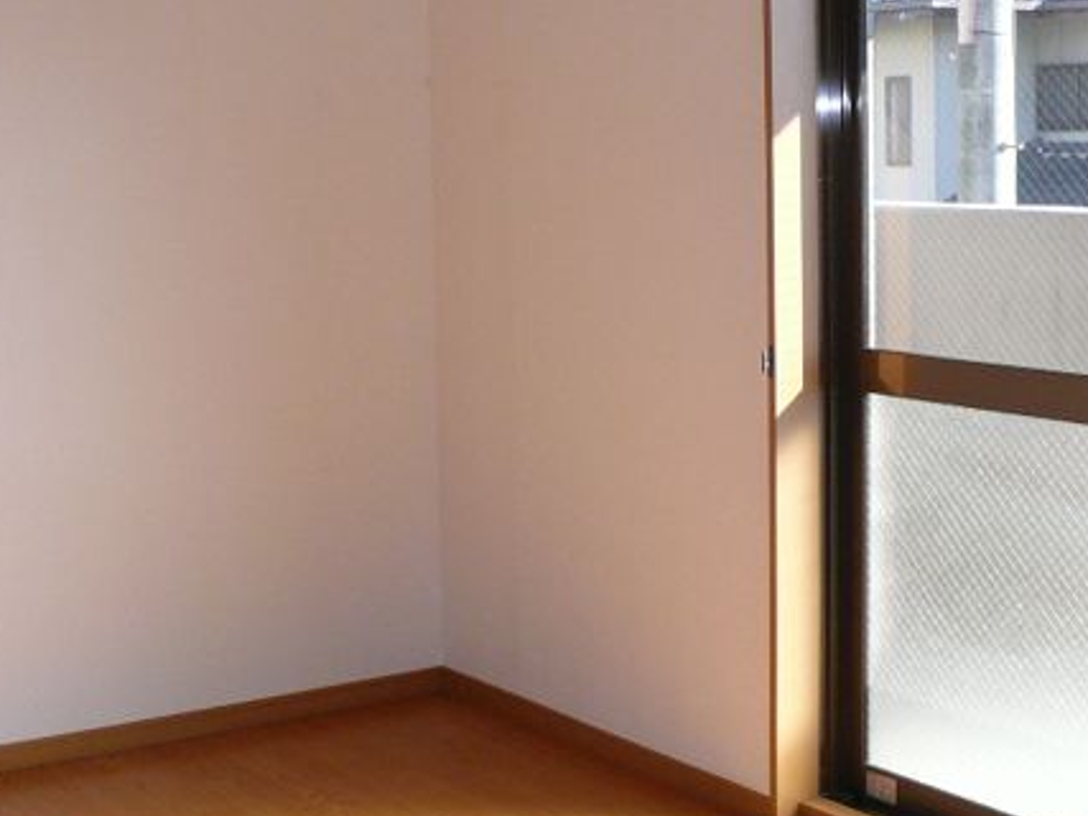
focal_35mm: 63
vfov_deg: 23.2
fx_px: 1980
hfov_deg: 30.7
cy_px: 301
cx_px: 451
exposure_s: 1/250
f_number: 2.8
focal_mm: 4.6
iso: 100
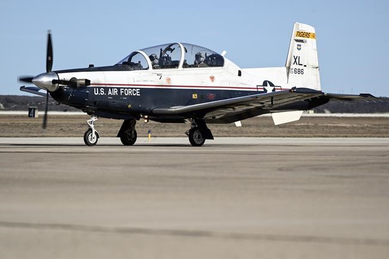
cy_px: 130
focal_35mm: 280
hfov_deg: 7.4
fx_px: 3025
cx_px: 194
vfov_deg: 4.9
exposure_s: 1/800
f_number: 8
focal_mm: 280
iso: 160
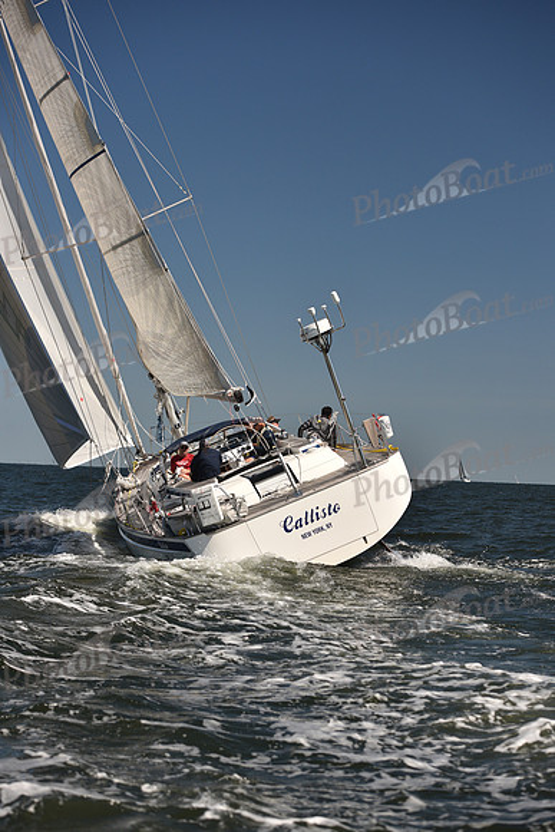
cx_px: 278
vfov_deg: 28.8
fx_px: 1618
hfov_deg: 19.5
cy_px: 416
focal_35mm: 70
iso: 250
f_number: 4.5
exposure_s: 1/1600
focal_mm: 70
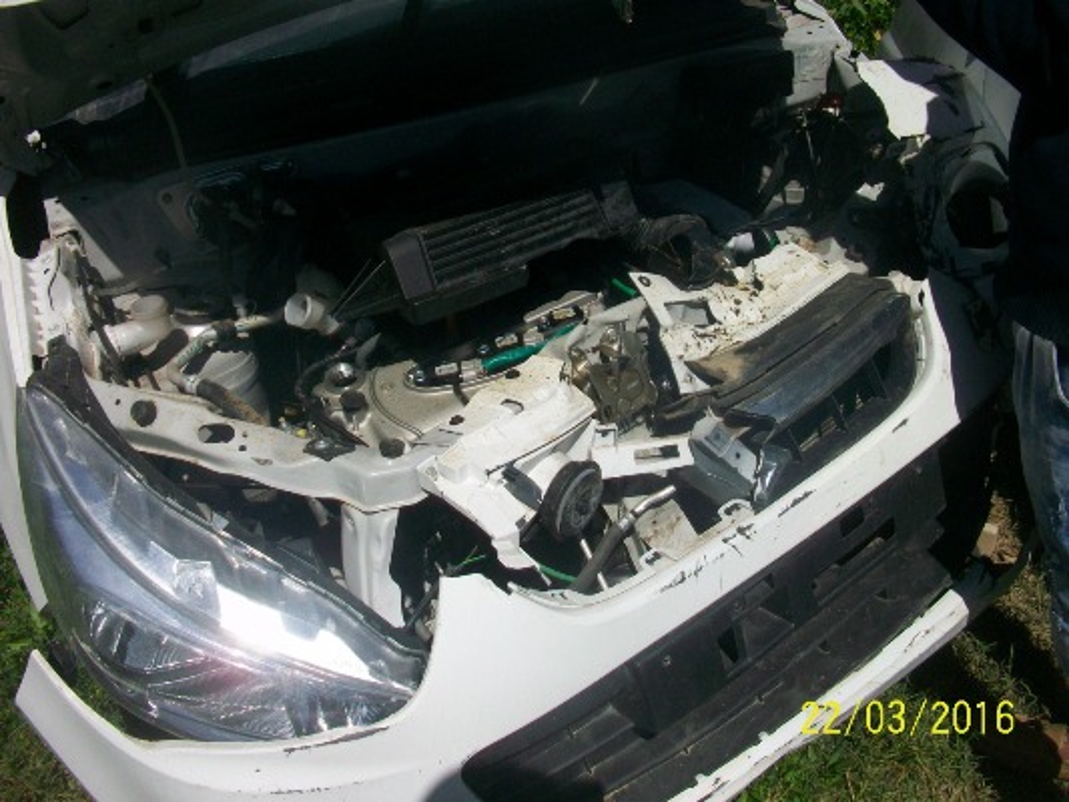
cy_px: 401
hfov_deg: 56.8
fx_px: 988
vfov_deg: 44.2
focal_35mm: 32
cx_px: 534
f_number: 5.5
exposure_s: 1/640
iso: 64
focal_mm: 5.7
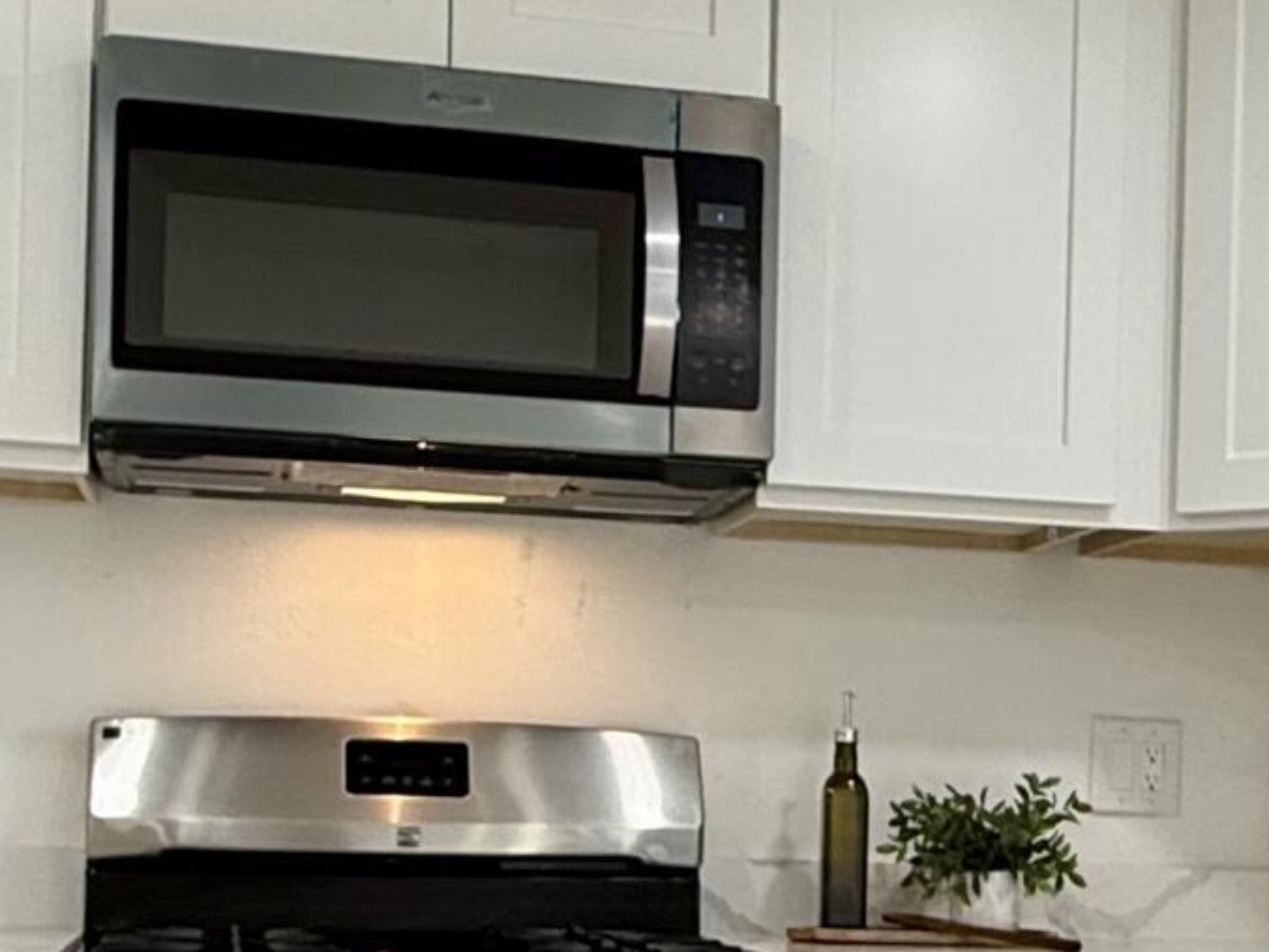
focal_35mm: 62
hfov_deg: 31.0
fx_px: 2273
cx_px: 821
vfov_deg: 23.1
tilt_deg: -0.9
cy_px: 830
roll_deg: -1.3
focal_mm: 2.22
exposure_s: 1/120
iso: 125
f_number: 2.2
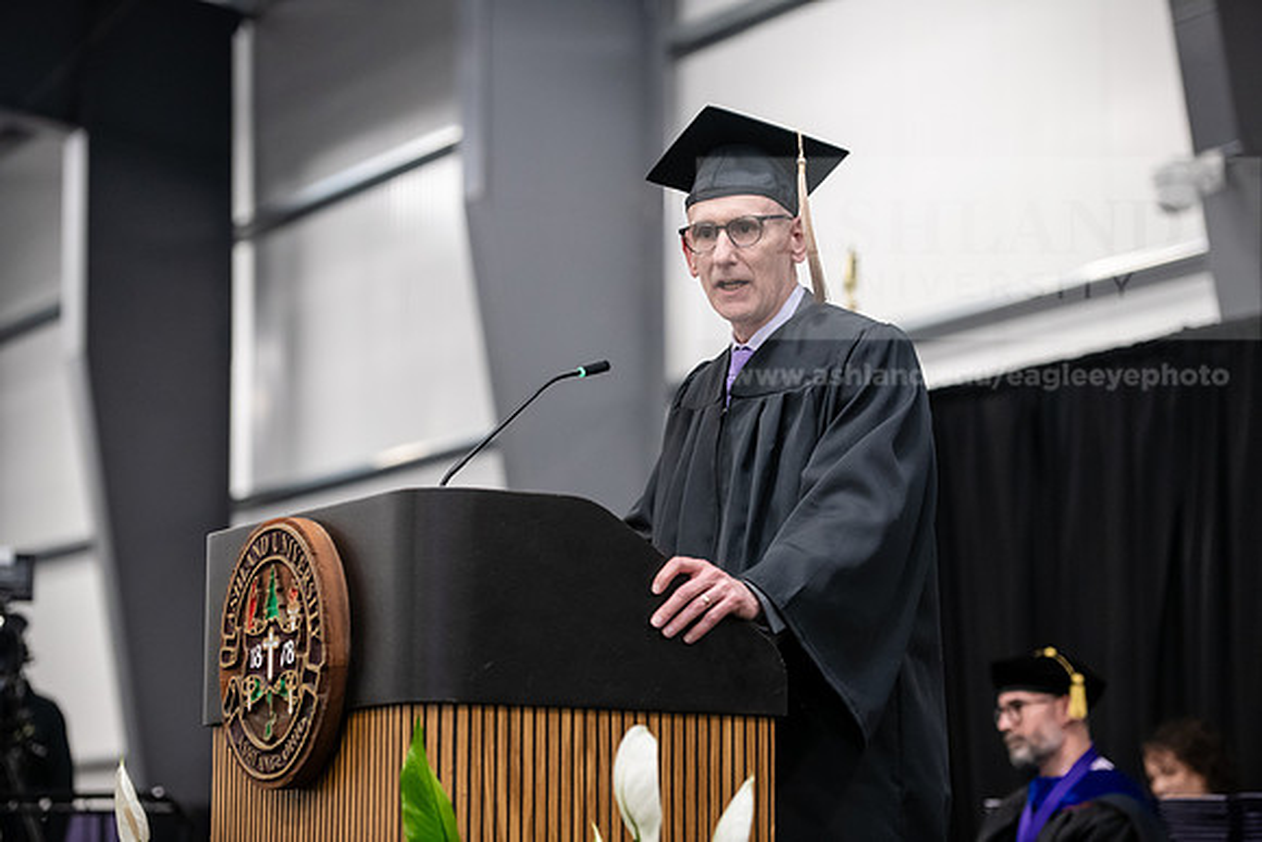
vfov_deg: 13.7
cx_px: 631
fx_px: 3506
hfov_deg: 20.4
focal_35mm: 100
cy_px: 421
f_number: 3.2
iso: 2500
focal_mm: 100
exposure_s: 1/200
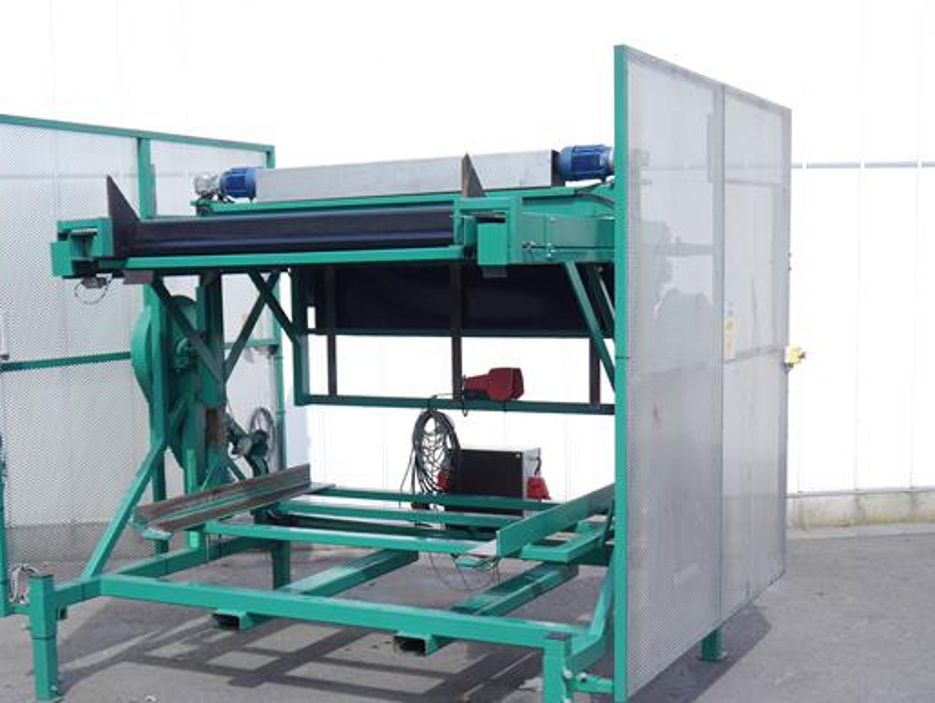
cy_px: 415
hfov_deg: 36.8
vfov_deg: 28.0
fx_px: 1406
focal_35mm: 52
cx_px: 419
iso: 160
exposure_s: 1/320
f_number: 4.3
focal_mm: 21
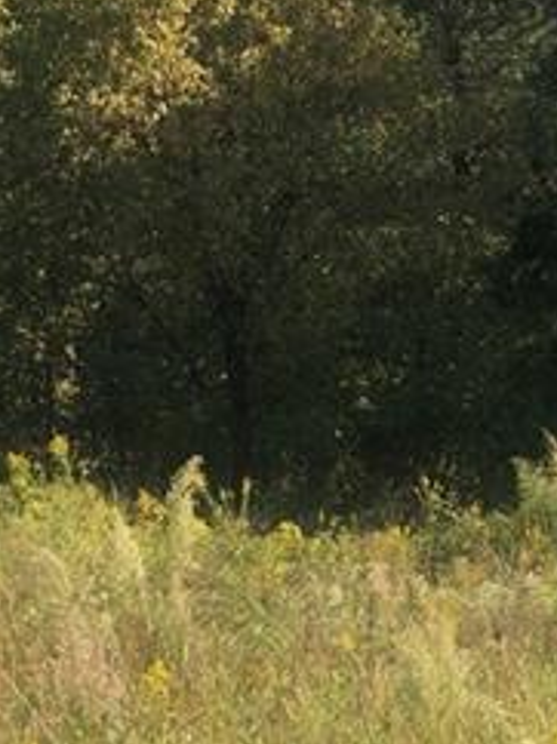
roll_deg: +1.1
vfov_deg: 10.8
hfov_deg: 8.2
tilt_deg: +5.6
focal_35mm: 181
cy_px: -89
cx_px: 89
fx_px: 3890
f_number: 2.8
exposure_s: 1/442
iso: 20
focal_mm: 6.6
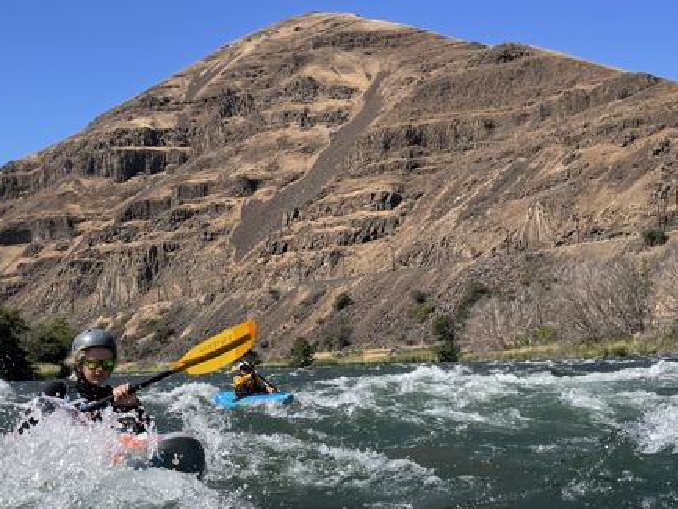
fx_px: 940
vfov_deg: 30.1
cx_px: 230
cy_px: 341
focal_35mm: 48
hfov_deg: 39.2
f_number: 1.6
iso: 32
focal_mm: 4.2
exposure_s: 1/2882
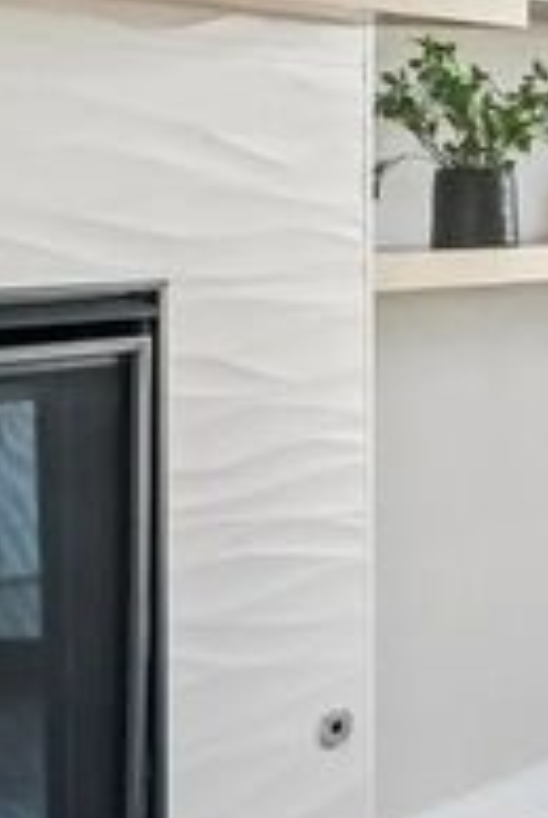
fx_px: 1857
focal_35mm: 82
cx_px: 1838
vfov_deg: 24.4
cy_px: 154
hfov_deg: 9.9
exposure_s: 1/60
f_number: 8
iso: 400
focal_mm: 15.5
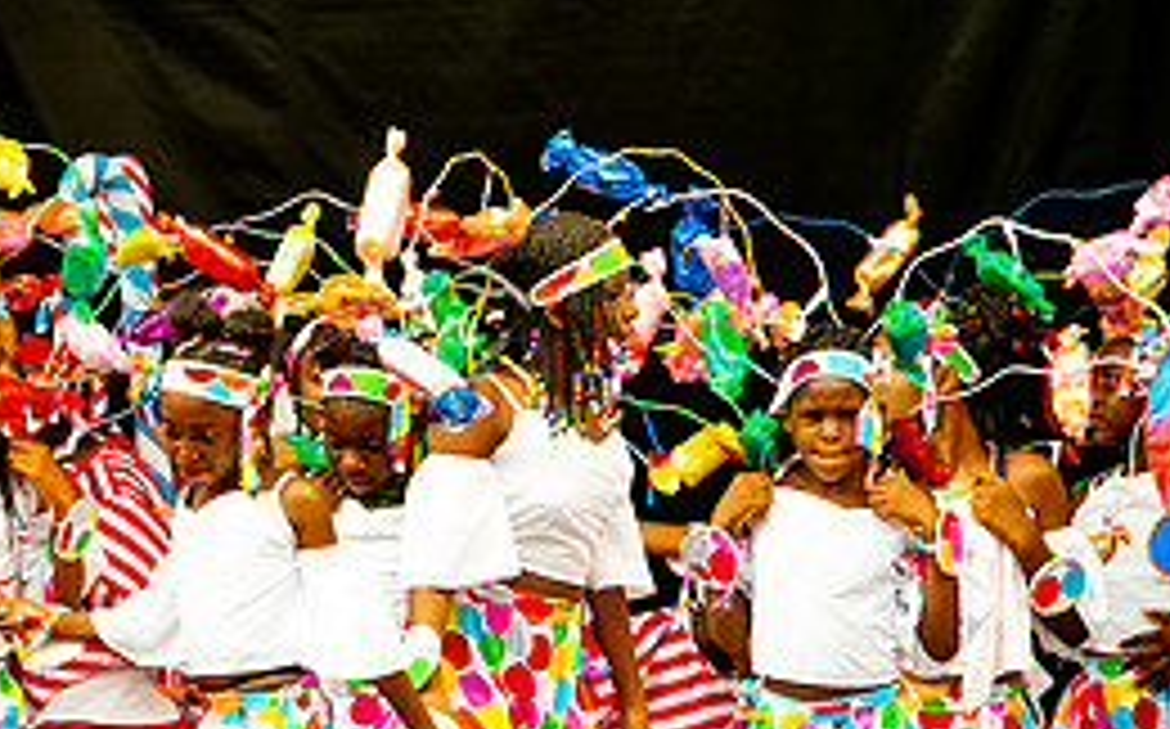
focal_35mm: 417
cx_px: 248
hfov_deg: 5.0
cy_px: 427
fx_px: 13285
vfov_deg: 3.1
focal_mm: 180
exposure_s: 1/200
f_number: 5.6
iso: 160
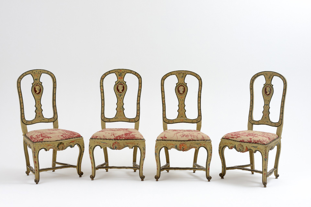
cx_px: 156
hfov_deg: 28.8
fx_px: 605
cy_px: 104
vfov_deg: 19.5
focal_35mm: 70
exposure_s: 1/125
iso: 100
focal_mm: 70
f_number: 14
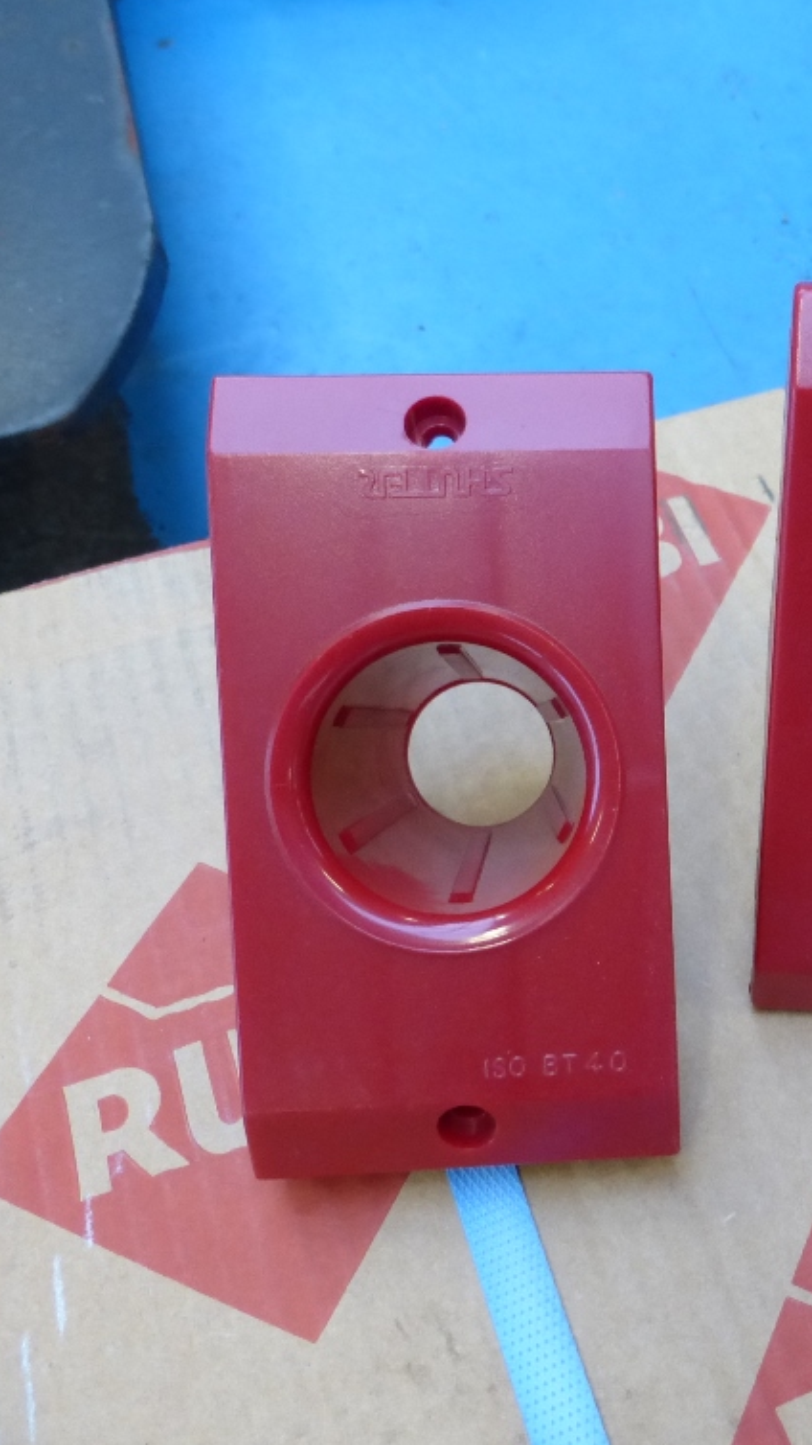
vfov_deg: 54.0
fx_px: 1417
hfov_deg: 30.2
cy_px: 719
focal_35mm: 37
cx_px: 772
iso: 320
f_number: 3.3
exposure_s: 1/60
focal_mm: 4.3
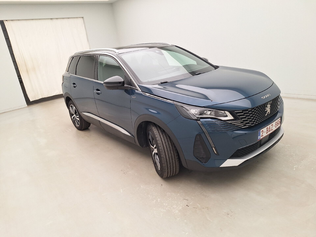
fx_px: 210
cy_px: 118
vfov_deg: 58.9
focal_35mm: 23
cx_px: 158
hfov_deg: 73.9
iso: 64
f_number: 1.8
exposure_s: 1/100
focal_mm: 5.54
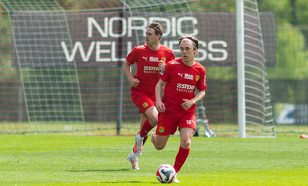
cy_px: 95
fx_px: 6913
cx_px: 183
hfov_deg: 2.6
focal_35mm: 832
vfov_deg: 1.5
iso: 180
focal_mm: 300
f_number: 3.2
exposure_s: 1/2500
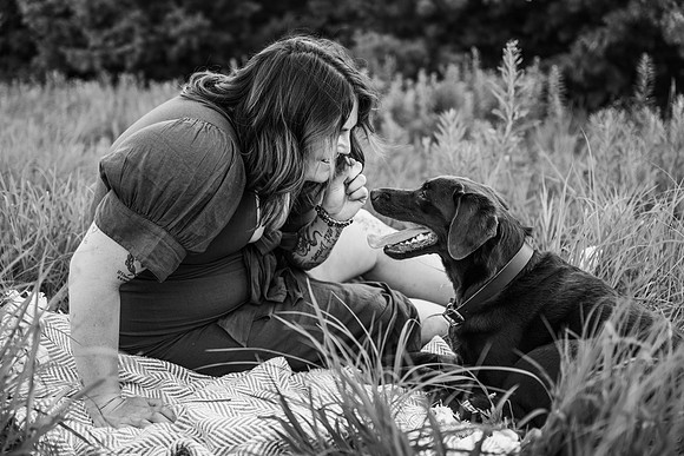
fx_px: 779
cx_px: 342
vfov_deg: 32.6
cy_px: 228
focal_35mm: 41
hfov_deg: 47.4
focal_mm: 41
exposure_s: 1/500
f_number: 2.8
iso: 320
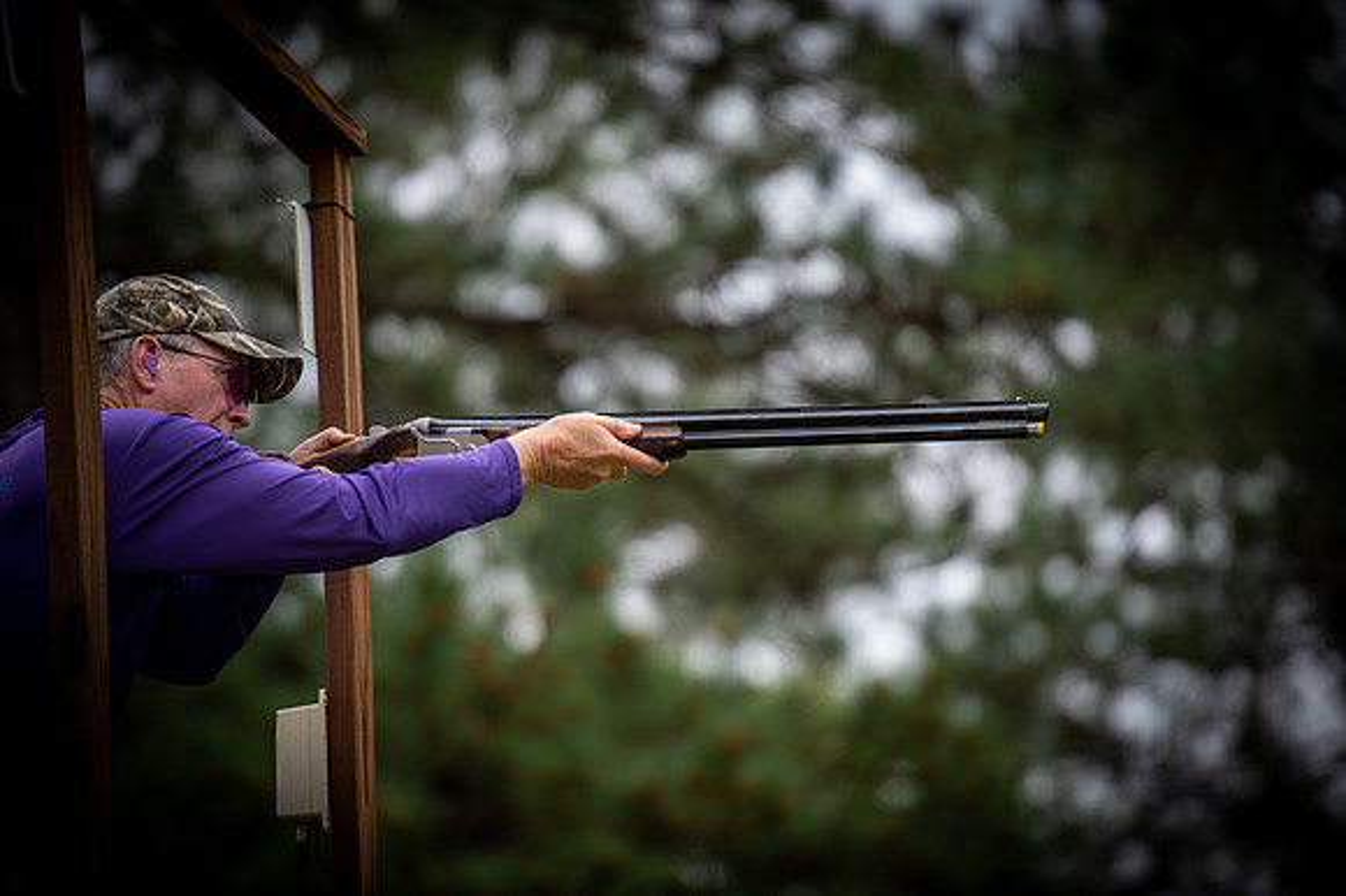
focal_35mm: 200
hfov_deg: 10.3
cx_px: 673
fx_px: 7473
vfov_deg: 6.9
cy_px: 448
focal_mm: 200
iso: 125
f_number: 2.8
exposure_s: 1/500
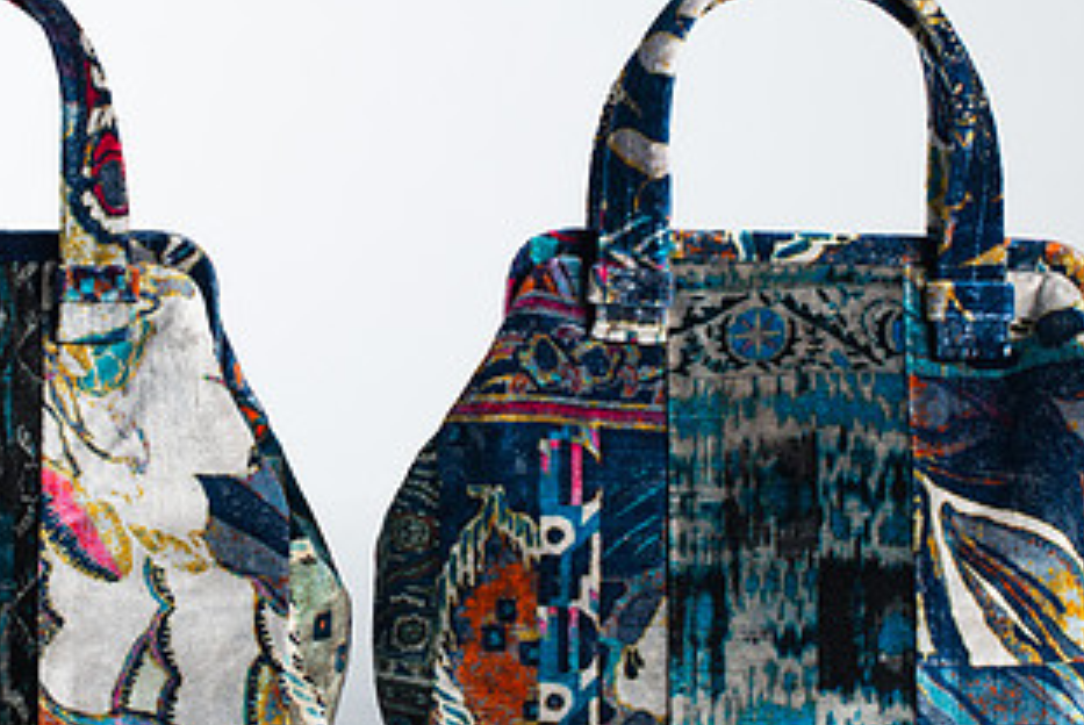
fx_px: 3556
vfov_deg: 11.6
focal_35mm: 118
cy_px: 363
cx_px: 317
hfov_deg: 17.3
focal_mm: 50
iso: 200
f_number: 6.3
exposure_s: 1/200
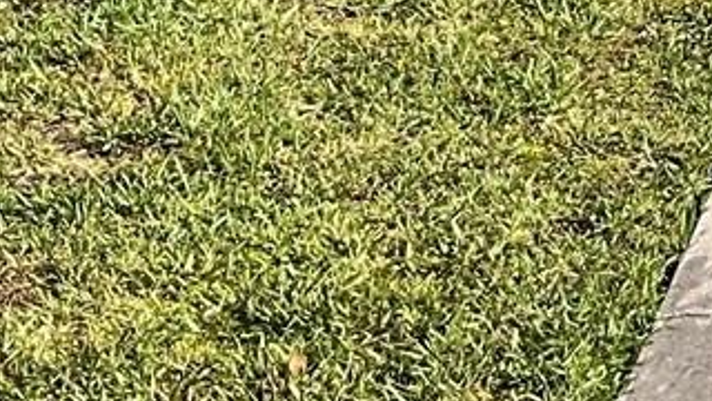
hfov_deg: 12.5
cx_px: 1277
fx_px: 2983
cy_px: -528
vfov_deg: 7.3
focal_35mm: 158
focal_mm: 3
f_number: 1.8
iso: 16
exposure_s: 1/1342
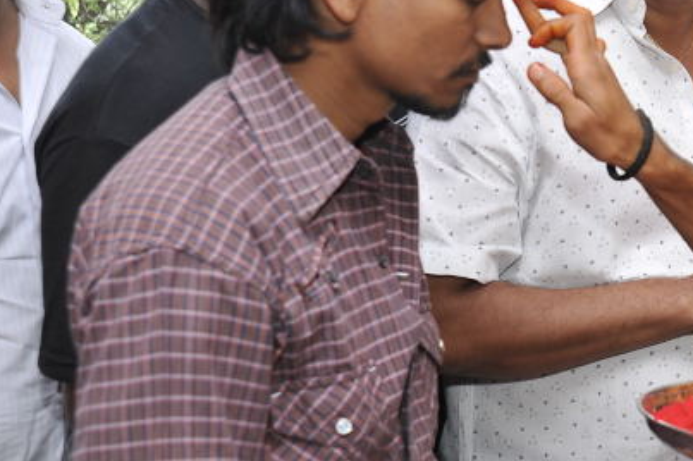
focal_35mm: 89
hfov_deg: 22.0
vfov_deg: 15.3
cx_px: 705
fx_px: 1712
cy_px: 249
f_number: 5.6
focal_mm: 35
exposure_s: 1/160
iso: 250
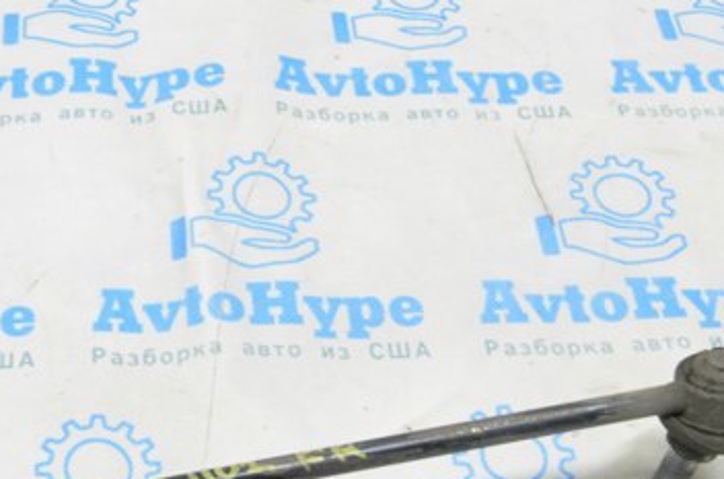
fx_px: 1425
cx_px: 210
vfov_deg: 18.9
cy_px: 371
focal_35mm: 71
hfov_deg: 28.2
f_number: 20
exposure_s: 1/15
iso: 6400
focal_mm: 26
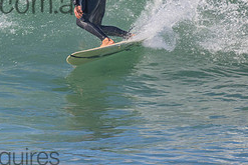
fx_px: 12972
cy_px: -10
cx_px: -18
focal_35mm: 1882
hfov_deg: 1.1
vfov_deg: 0.7
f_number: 11
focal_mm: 800
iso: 1400
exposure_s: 1/2000
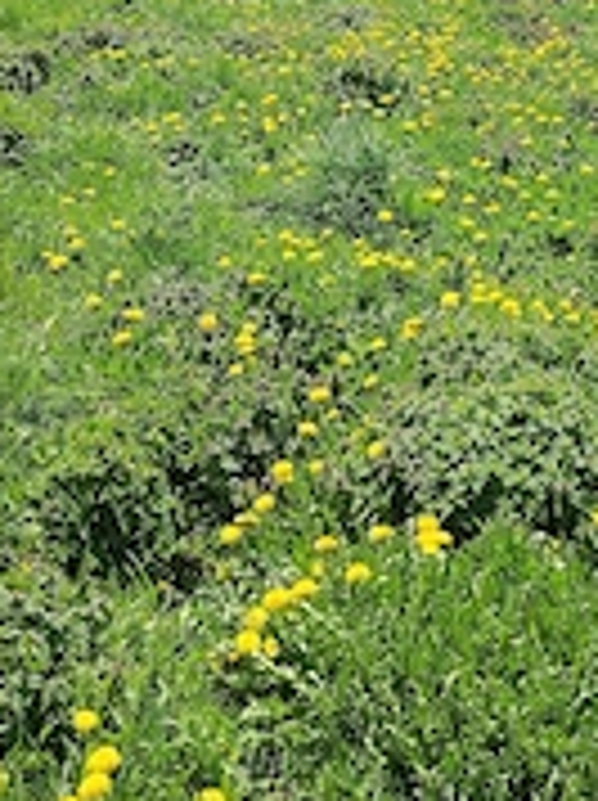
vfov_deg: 33.8
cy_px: 94
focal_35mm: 54
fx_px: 1247
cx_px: 499
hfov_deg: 26.4
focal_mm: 5.25
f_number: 1.75
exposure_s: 1/1207
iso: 100
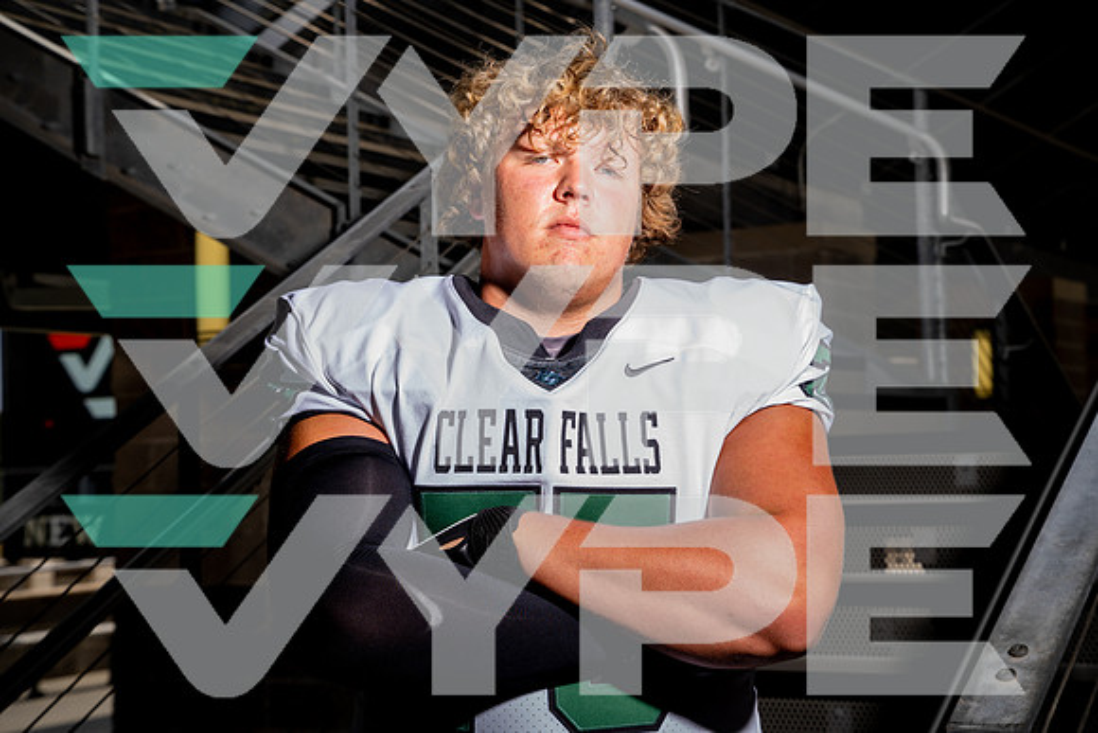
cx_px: 549
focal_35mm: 68
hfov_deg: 29.6
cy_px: 366
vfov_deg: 20.0
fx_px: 2074
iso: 100
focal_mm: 68
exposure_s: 1/250
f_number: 8
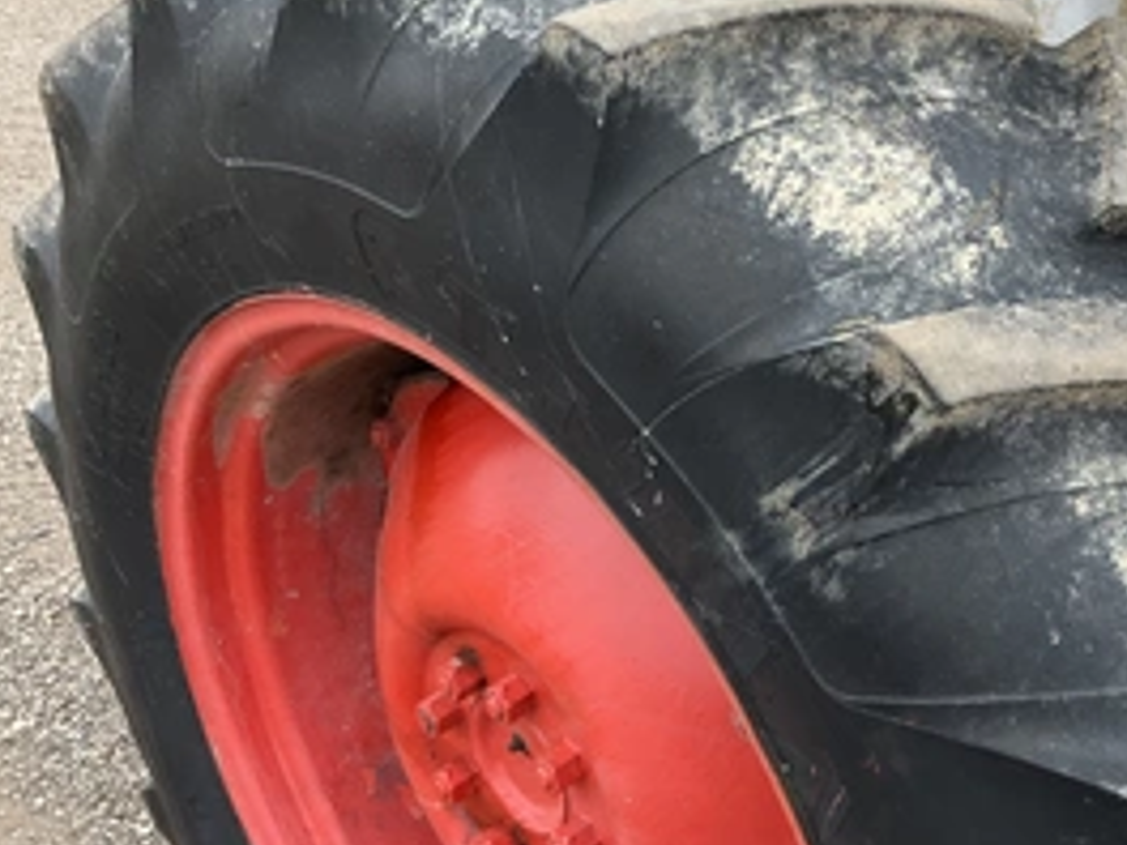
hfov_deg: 42.5
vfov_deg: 32.7
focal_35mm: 44
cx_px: 726
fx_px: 1433
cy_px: 307
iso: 25
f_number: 1.8
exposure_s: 1/383
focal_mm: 3
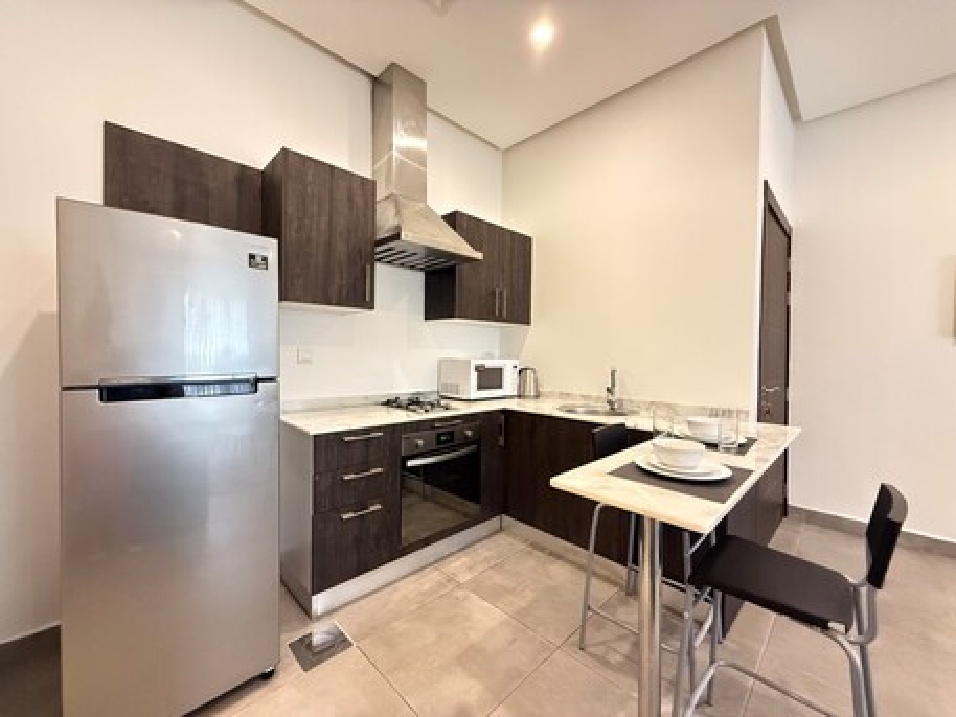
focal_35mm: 14
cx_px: 478
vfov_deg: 85.7
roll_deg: -0.9
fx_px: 387
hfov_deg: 102.0
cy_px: 358
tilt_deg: -0.6
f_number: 2.2
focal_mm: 2.22
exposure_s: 1/60
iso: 1000
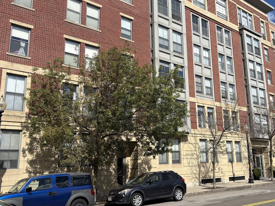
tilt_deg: +16.4
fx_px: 278
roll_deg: +2.3
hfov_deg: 52.1
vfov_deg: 40.7
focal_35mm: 35
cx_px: 171
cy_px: 103
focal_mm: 5.96
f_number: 1.6
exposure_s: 1/4608
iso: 50
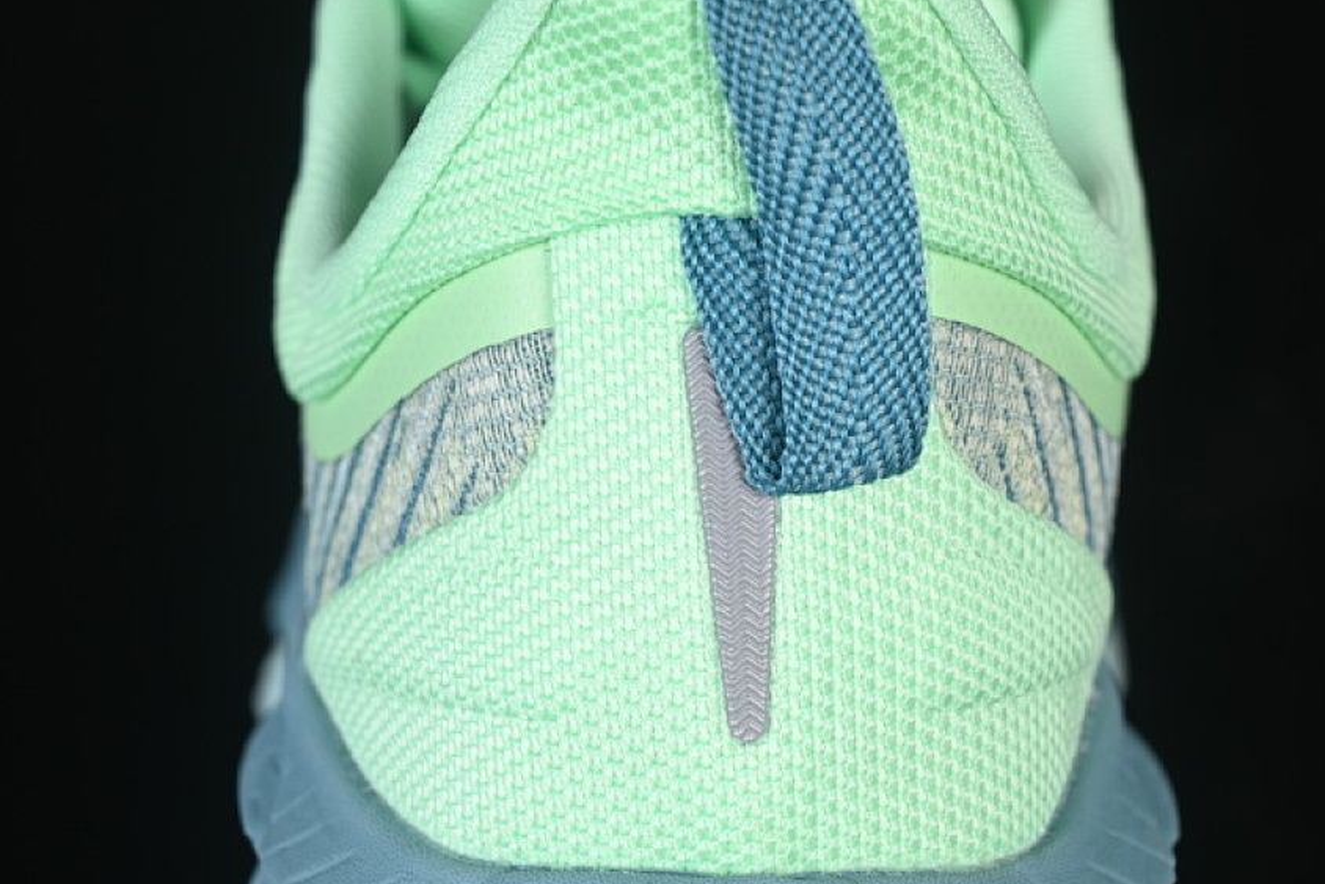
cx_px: 697
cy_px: 482
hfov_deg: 21.2
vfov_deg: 14.3
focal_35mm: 96
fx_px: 3534
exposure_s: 1/80
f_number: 7.1
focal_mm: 50
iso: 160
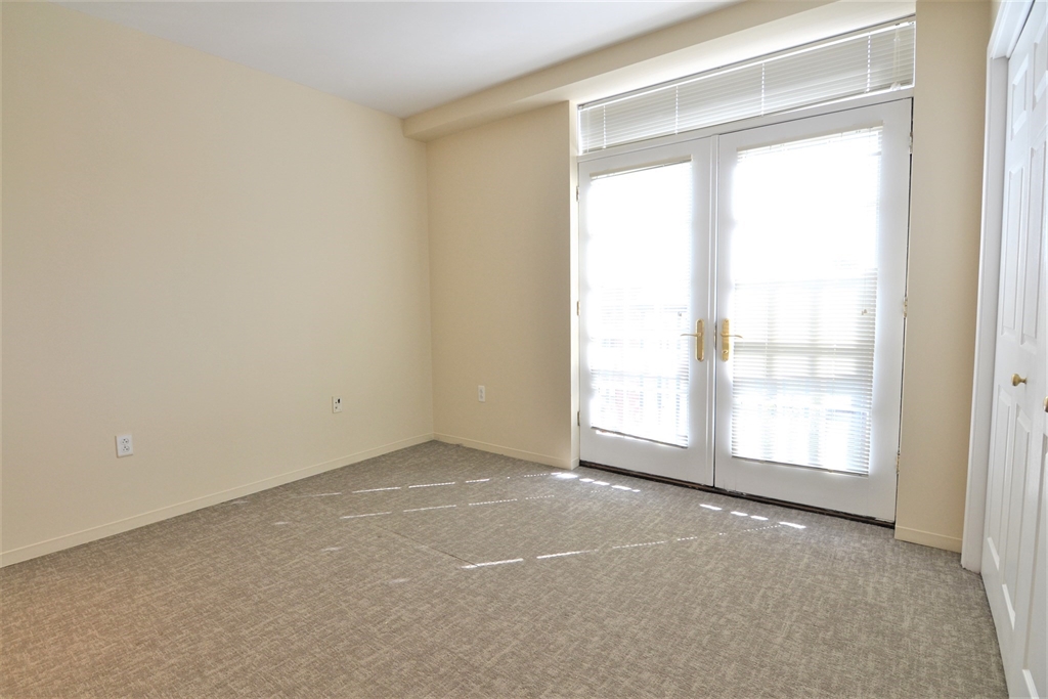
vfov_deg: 72.1
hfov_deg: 95.0
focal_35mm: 16
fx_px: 480
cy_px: 350
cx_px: 524
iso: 400
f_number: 5.6
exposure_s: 1/125
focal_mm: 11
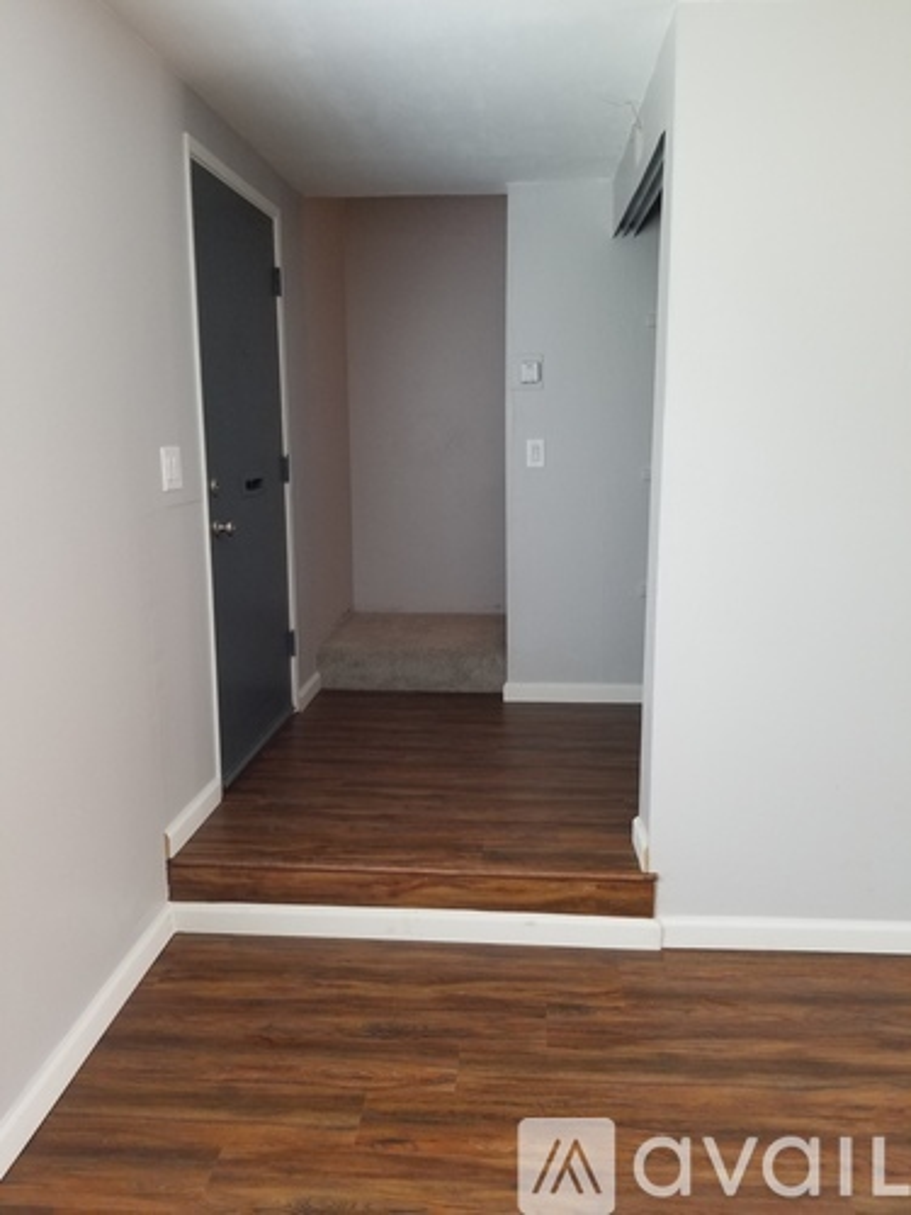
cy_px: 608
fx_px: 912
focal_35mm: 26
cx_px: 456
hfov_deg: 53.1
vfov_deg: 67.3
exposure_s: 1/60
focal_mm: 4.25
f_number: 1.7
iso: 160
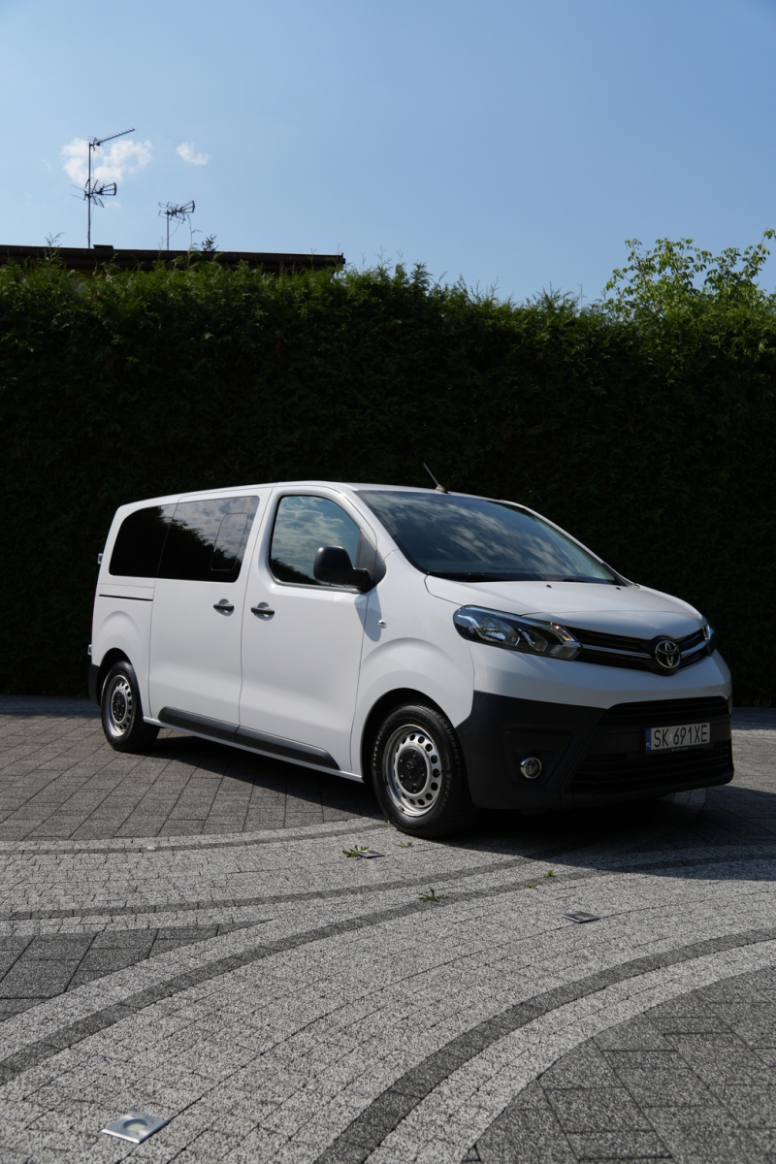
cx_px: 388
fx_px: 1067
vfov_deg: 57.2
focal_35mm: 33
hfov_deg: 40.0
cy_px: 582
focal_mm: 22
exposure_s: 1/3200
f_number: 2.8
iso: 100
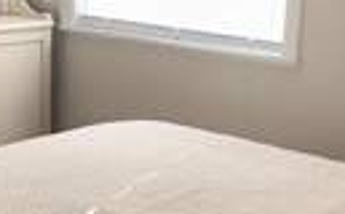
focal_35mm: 95
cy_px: 158
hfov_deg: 21.7
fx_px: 891
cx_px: 265
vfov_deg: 13.6
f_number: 1.78
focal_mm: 6.86
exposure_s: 1/155
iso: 64
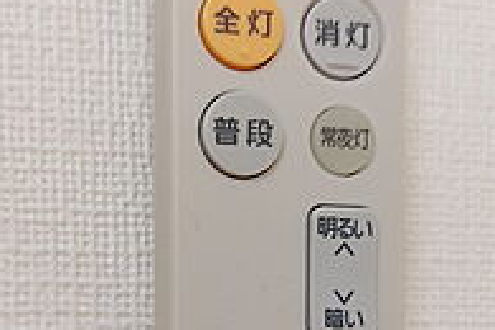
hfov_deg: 26.3
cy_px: 396
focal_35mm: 77
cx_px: 226
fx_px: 1059
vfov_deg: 16.9
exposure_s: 1/33
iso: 32
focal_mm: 5.23
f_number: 1.8
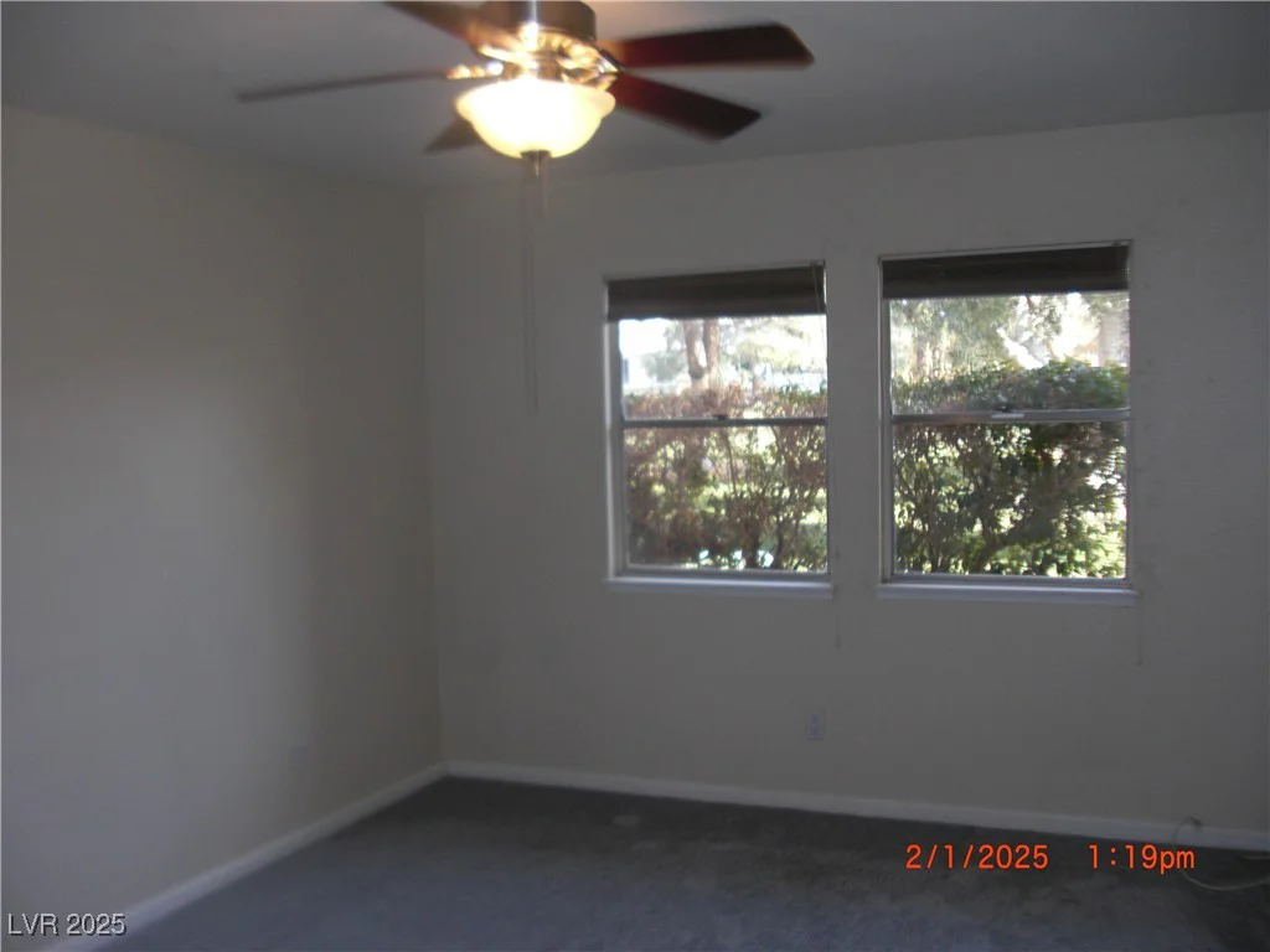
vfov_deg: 39.7
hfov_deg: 51.4
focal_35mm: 36
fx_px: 1321
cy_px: 476
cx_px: 635
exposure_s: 1/125
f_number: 2.8
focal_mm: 6.3
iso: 100
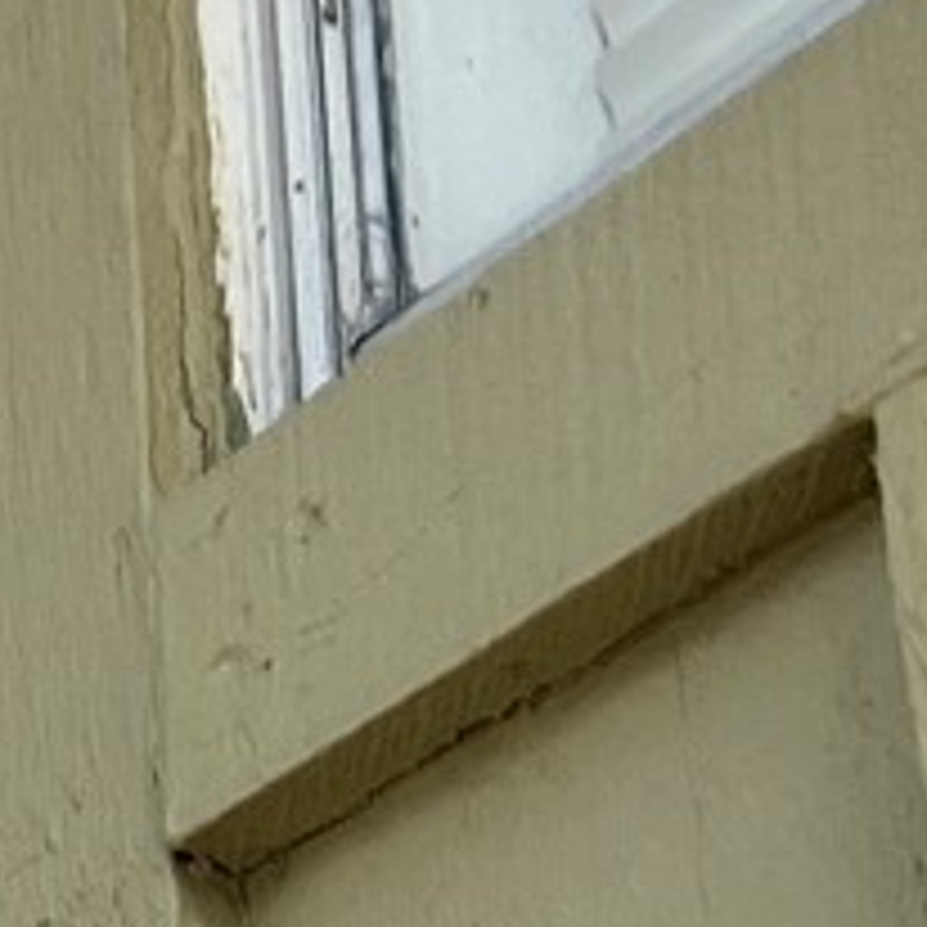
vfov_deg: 7.3
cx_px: -1233
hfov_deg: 7.2
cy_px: 1894
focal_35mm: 229
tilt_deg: +15.4
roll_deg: +0.3
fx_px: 6938
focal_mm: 5.7
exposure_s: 1/1779
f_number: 1.5
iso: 50
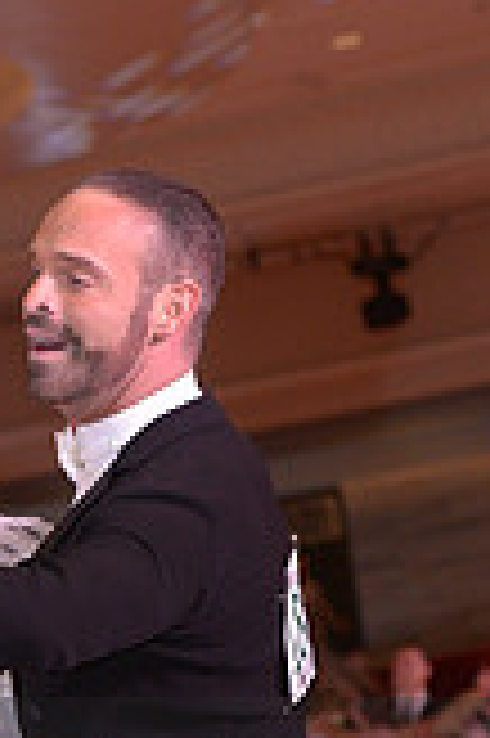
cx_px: -20
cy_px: 850
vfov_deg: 8.2
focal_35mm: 248
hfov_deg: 5.5
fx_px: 5074
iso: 1250
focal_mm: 70
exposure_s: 1/200
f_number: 4.5
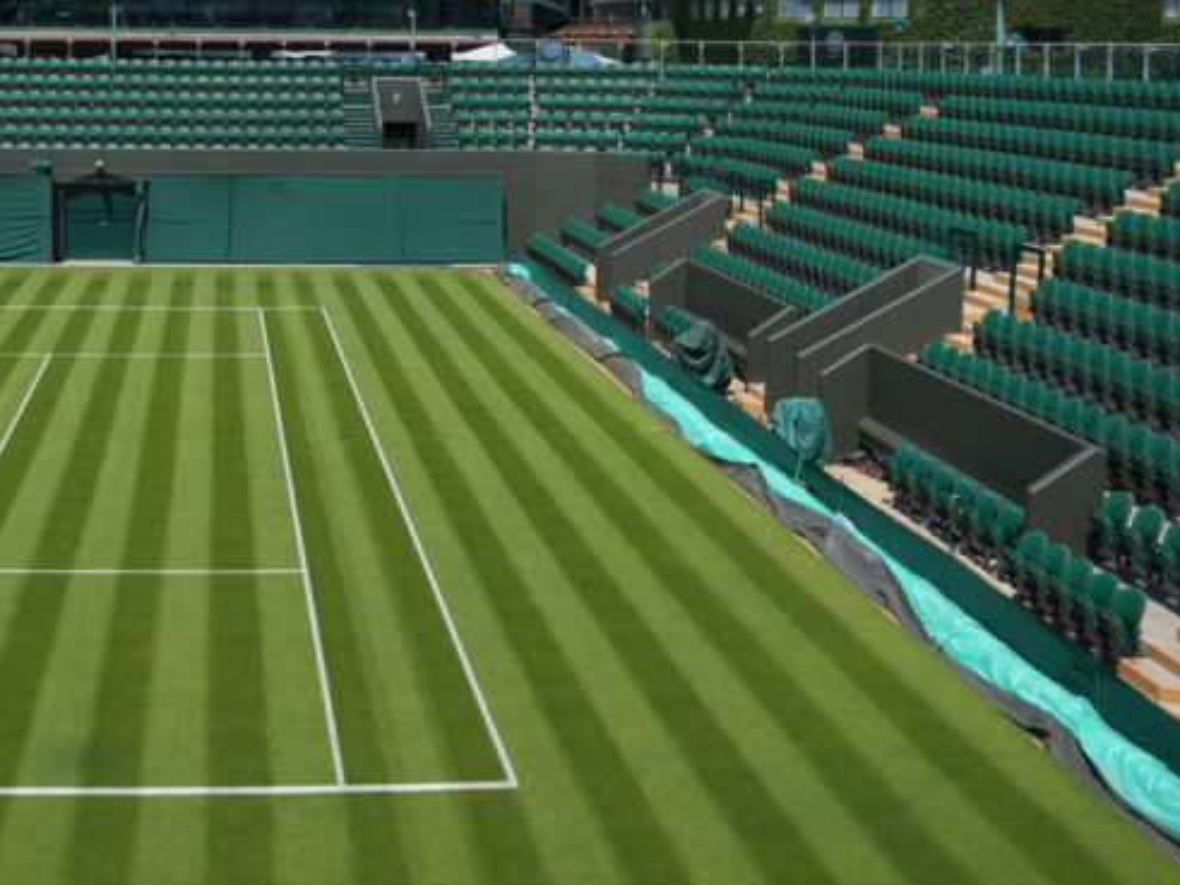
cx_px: 276
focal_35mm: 47
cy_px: 164
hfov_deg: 39.2
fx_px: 1602
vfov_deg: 30.1
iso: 100
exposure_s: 1/1600
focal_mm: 24
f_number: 4
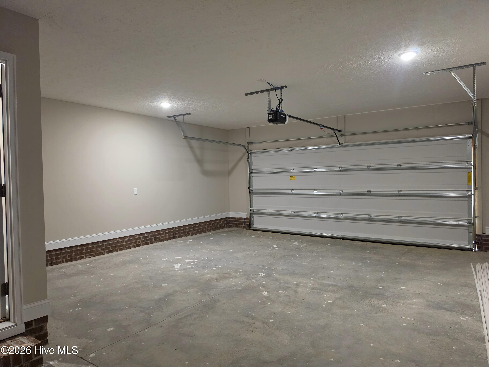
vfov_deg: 58.9
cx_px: 244
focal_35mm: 23
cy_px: 184
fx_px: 325
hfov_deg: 73.9
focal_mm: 6.5
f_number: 1.4
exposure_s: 1/120
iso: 800
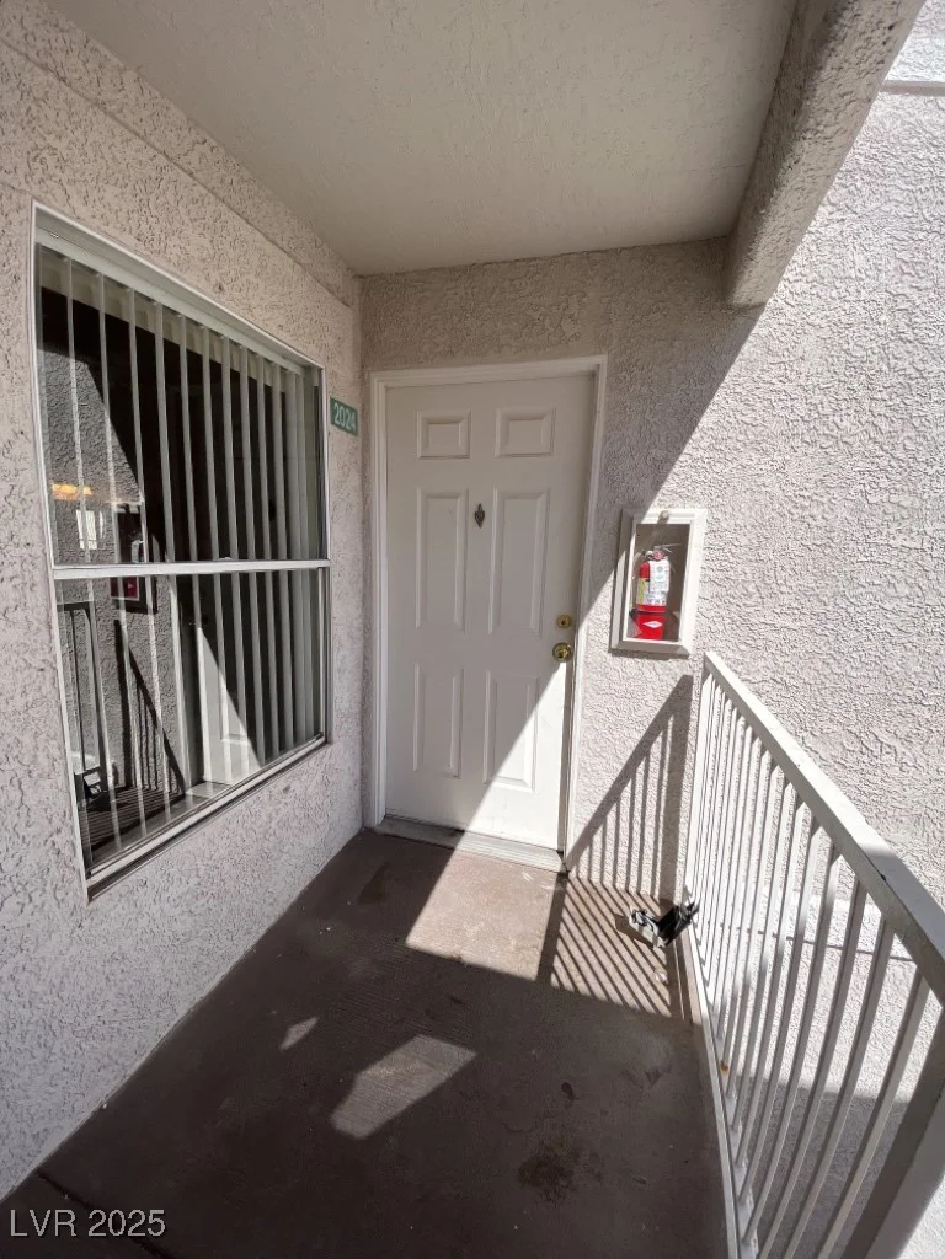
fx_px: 473
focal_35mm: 13
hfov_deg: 89.9
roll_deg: -1.0
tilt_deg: -9.2
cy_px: 630
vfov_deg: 106.2
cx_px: 472
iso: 32
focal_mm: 1.54
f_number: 2.4
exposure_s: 1/1376
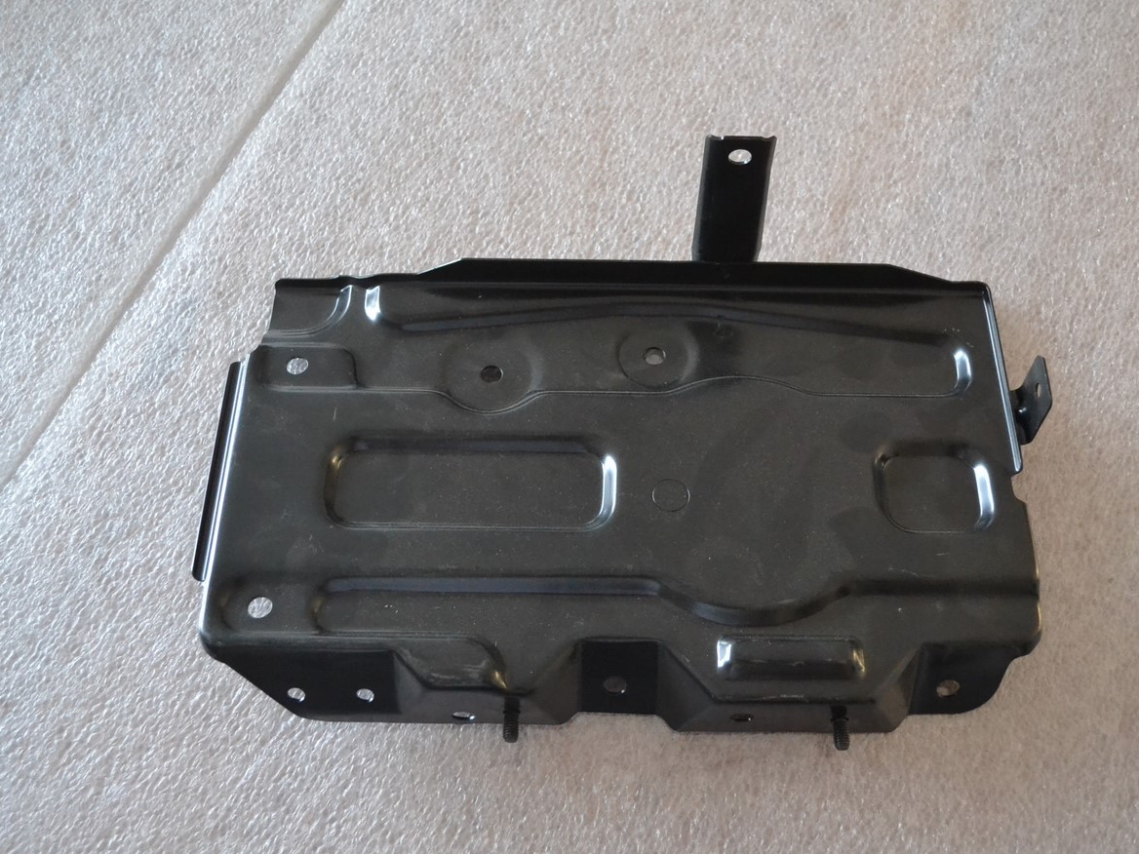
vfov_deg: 36.0
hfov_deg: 46.8
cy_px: 424
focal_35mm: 40
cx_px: 610
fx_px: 1316
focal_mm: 24
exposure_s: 1/20
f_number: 4
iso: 3200
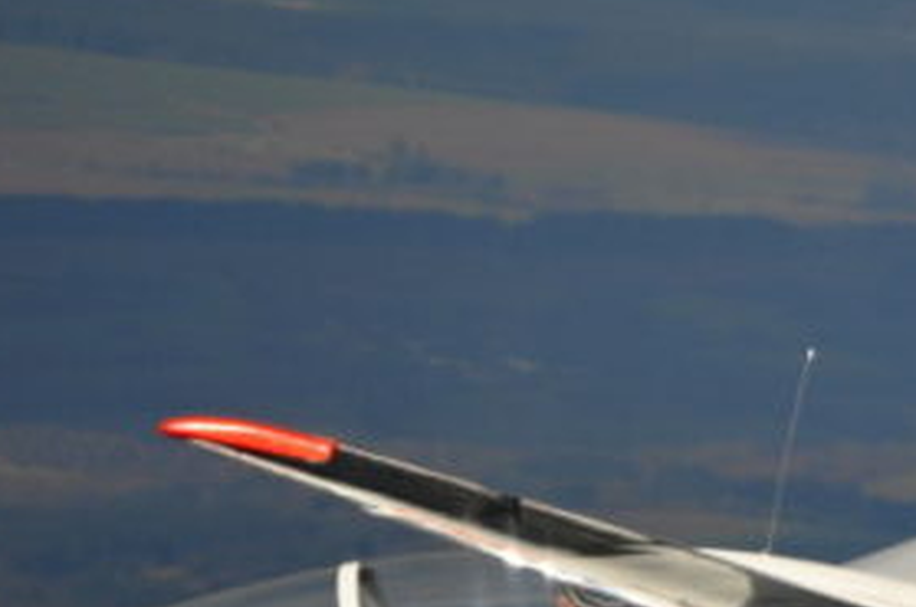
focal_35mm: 909
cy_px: 522
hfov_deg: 2.3
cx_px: 1323
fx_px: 23085
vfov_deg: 1.5
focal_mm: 165
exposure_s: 1/2500
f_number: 6.3
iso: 200
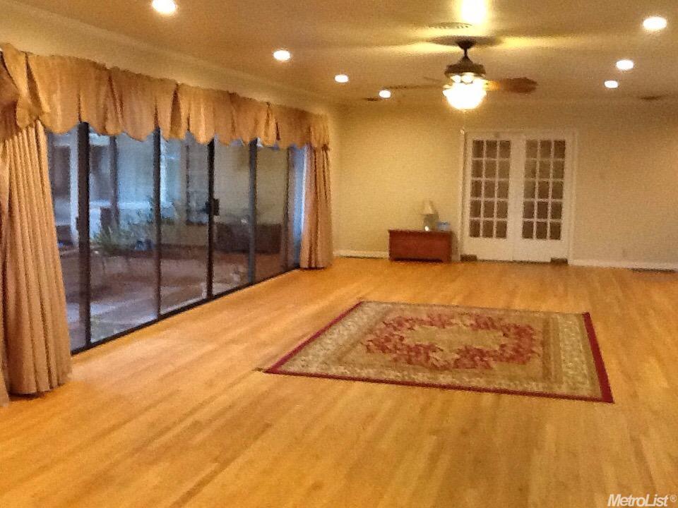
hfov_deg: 42.9
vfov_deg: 32.9
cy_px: 254
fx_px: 862
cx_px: 339
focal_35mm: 44
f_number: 2.4
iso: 250
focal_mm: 2.03
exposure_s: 1/30
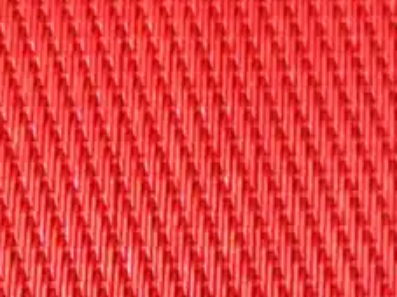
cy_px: 213
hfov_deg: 12.3
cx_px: 565
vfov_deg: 9.6
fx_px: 1765
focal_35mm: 154
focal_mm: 4.28
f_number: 2.4
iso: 125
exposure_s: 1/15
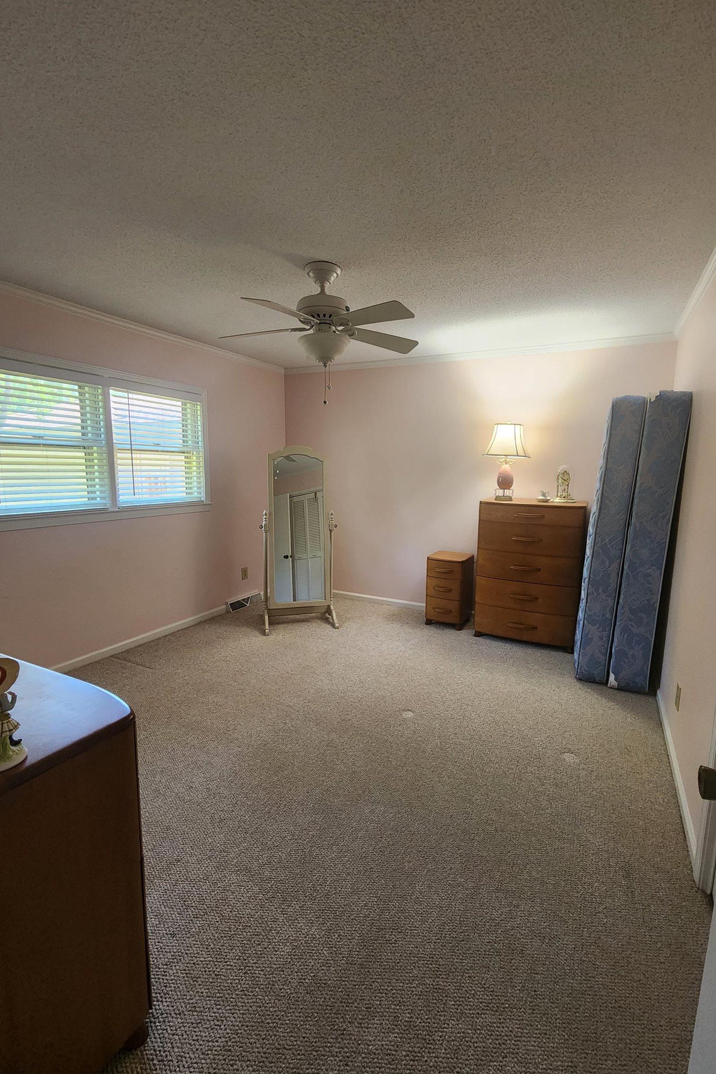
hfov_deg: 81.1
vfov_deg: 104.3
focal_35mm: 14
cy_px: 534
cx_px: 385
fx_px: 418
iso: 400
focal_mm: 2.2
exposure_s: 1/60
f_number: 2.2
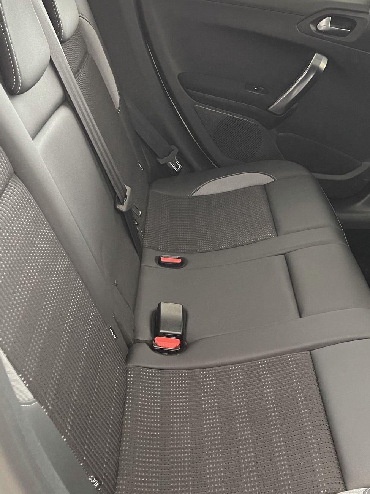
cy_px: 256
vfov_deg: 45.8
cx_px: 261
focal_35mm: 41
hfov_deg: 34.6
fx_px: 584
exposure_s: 1/60
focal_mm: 5.1
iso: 400
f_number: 1.6
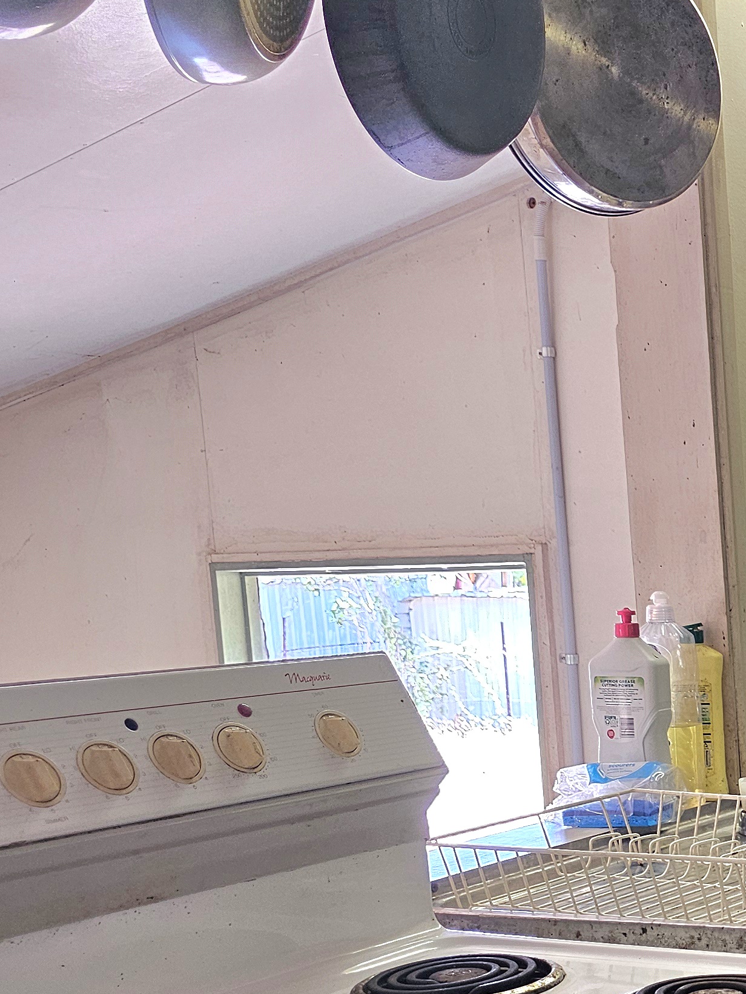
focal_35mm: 56
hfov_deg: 22.2
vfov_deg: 33.4
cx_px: 1075
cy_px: 794
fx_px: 1609
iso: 200
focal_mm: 6.3
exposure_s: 1/101
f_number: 1.7
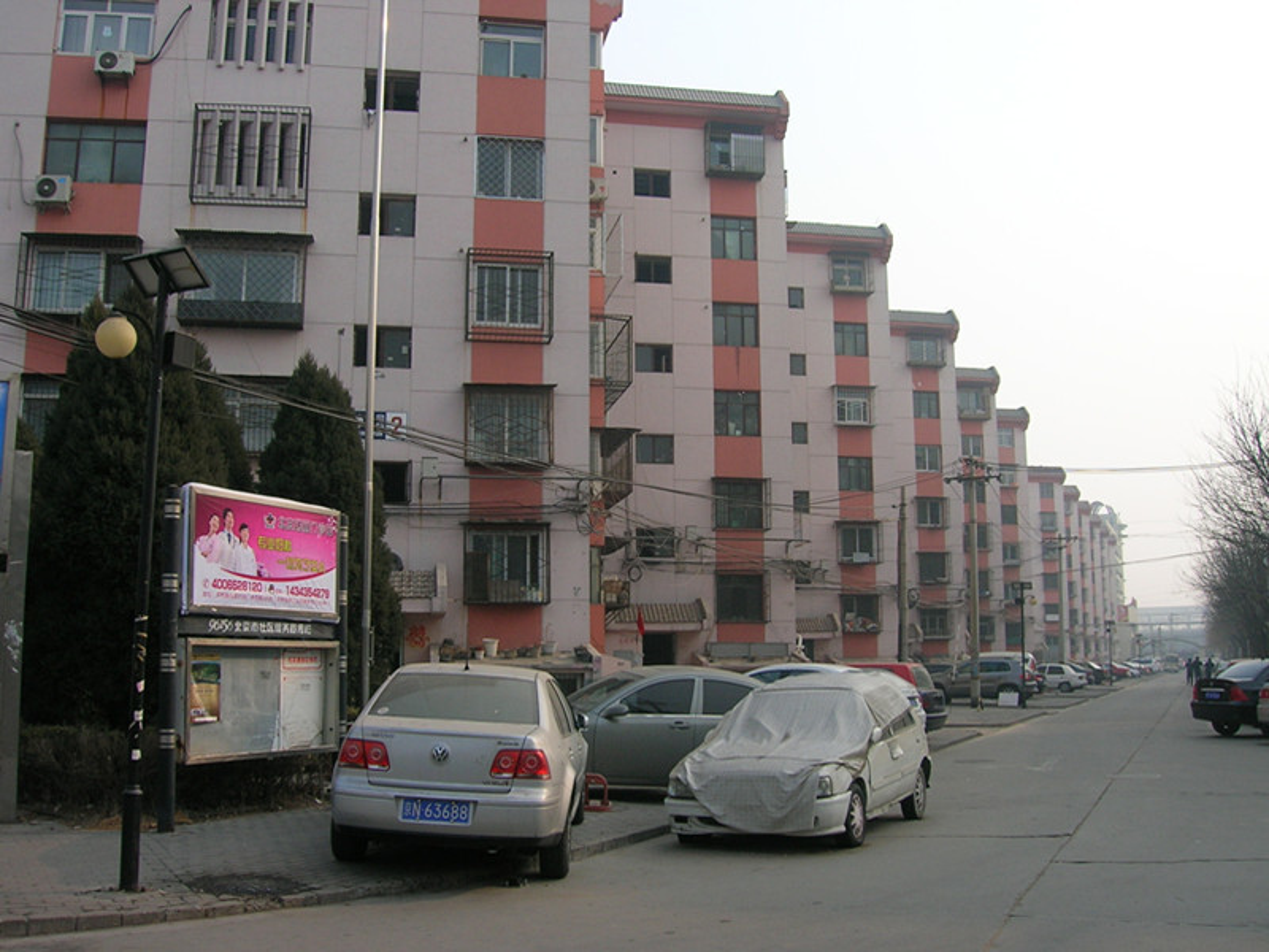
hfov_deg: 54.0
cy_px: 476
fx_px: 1246
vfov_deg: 41.8
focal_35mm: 34
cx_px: 634
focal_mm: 5.7
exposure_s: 1/249
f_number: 4.9
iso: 50
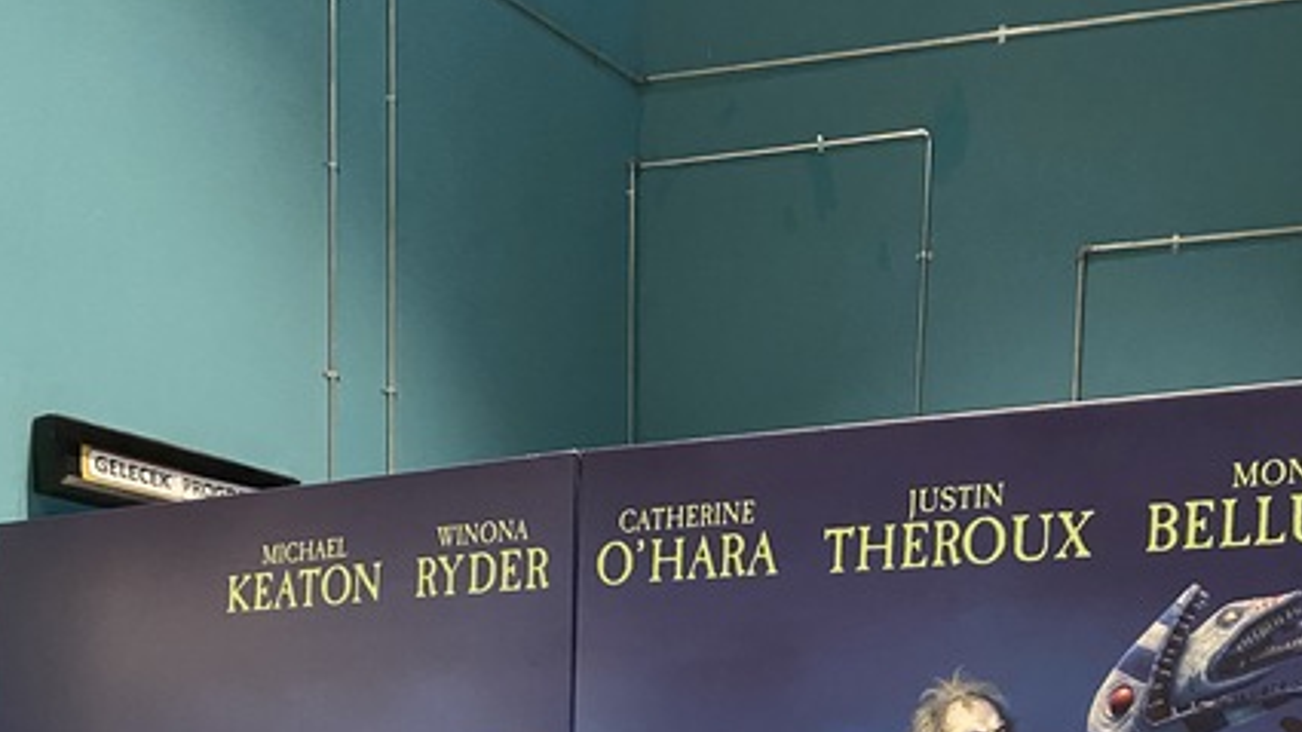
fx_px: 1588
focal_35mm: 46
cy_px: 1041
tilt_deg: -3.2
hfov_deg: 44.4
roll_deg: -1.0
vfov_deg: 22.2
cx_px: 754
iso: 500
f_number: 1.8
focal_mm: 4.25
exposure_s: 1/25
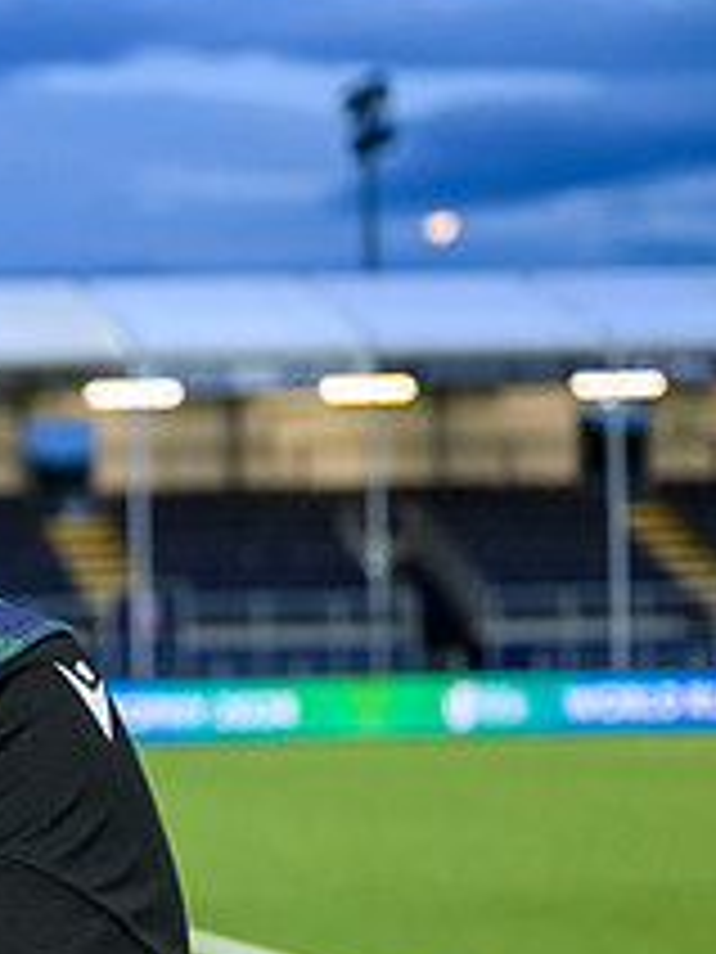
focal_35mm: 121
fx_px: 3337
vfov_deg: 16.2
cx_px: -567
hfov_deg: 11.4
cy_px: 731
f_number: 3.2
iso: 3200
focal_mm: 46
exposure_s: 1/800
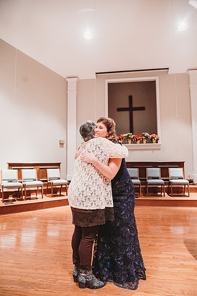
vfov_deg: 73.7
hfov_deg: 53.1
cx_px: 98
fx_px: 197
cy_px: 148
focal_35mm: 24
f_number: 4
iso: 6400
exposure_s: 1/200
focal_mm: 24
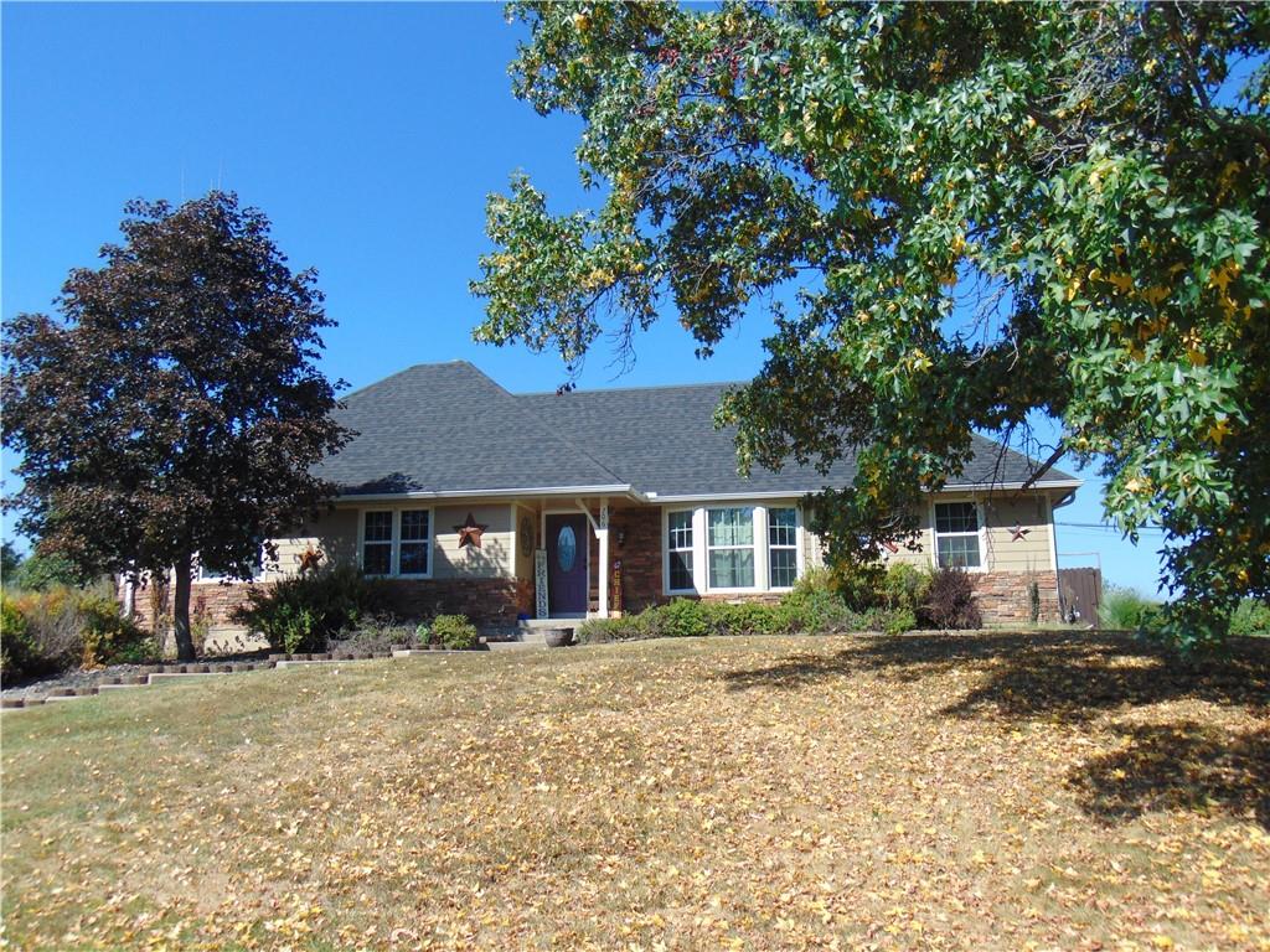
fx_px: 1101
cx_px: 635
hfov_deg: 60.0
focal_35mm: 30
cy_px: 476
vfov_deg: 46.8
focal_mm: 5.4
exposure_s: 1/800
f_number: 3.1
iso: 80
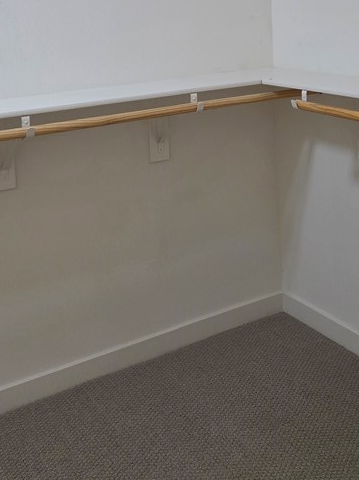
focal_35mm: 49
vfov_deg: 36.6
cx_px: 211
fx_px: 678
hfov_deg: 29.6
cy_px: 51
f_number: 1.8
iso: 500
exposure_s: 1/120
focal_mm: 5.4
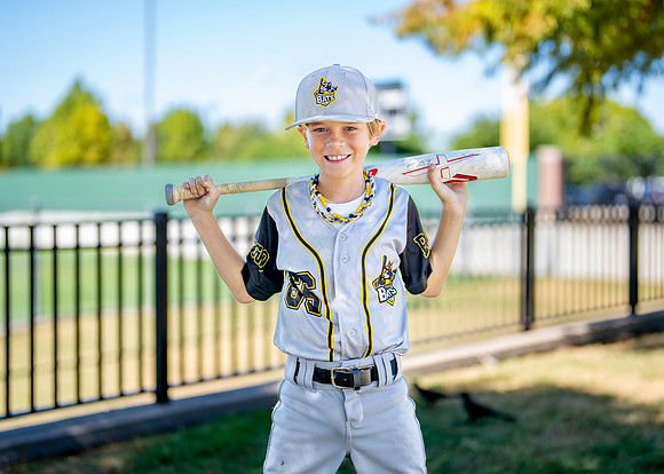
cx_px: 344
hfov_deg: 33.0
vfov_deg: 23.9
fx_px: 1122
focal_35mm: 59
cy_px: 210
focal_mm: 50
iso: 100
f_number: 1.2
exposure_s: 1/2000
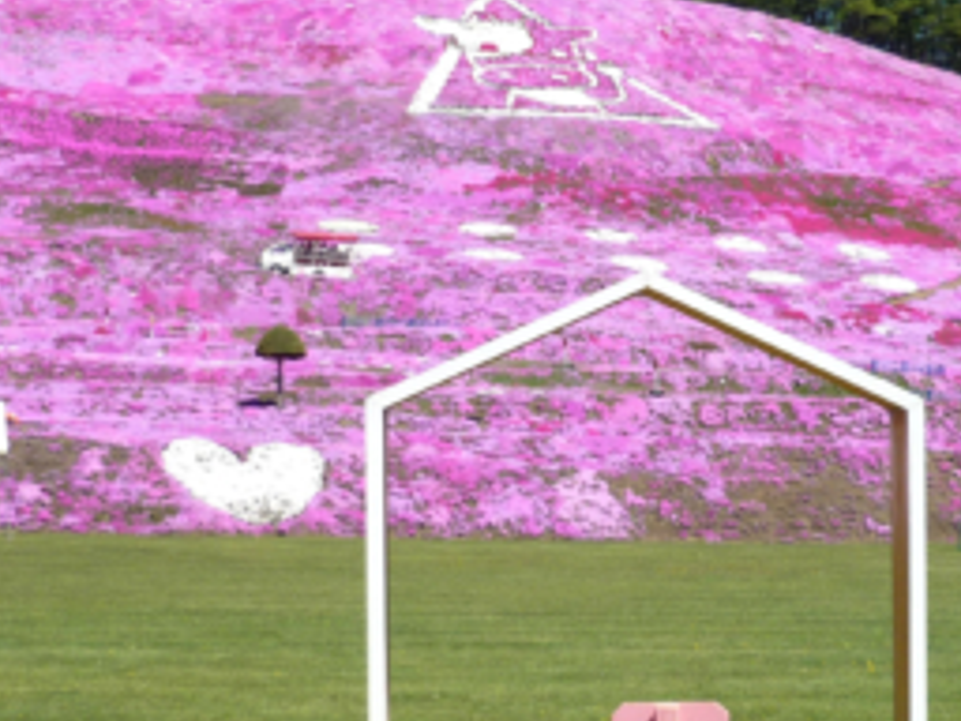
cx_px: 642
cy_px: 270
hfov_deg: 21.9
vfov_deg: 16.6
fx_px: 2471
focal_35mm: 89
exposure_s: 1/160
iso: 100
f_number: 8
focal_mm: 6.3
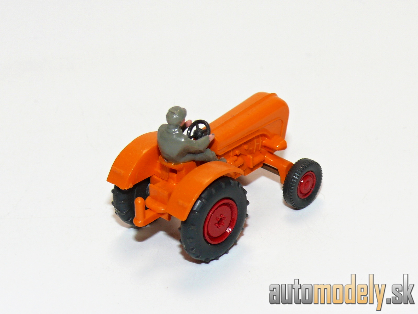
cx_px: 209
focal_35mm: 126
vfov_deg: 11.8
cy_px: 157
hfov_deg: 15.6
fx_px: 1521
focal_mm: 15.1
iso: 100
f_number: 4
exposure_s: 1/30
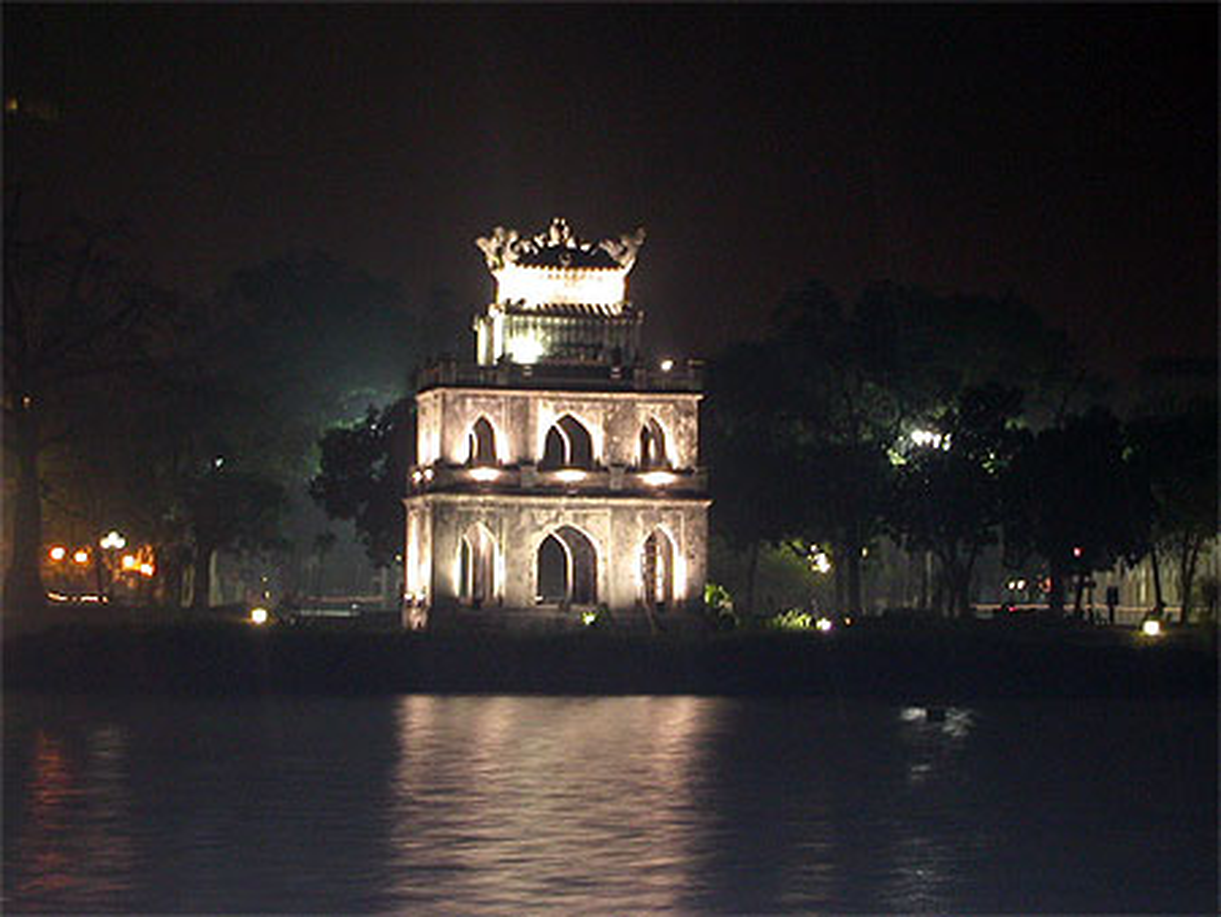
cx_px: 610
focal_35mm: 111
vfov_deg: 13.4
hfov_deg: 17.7
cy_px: 458
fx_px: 3917
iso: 200
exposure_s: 1
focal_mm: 16.8
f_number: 4.8
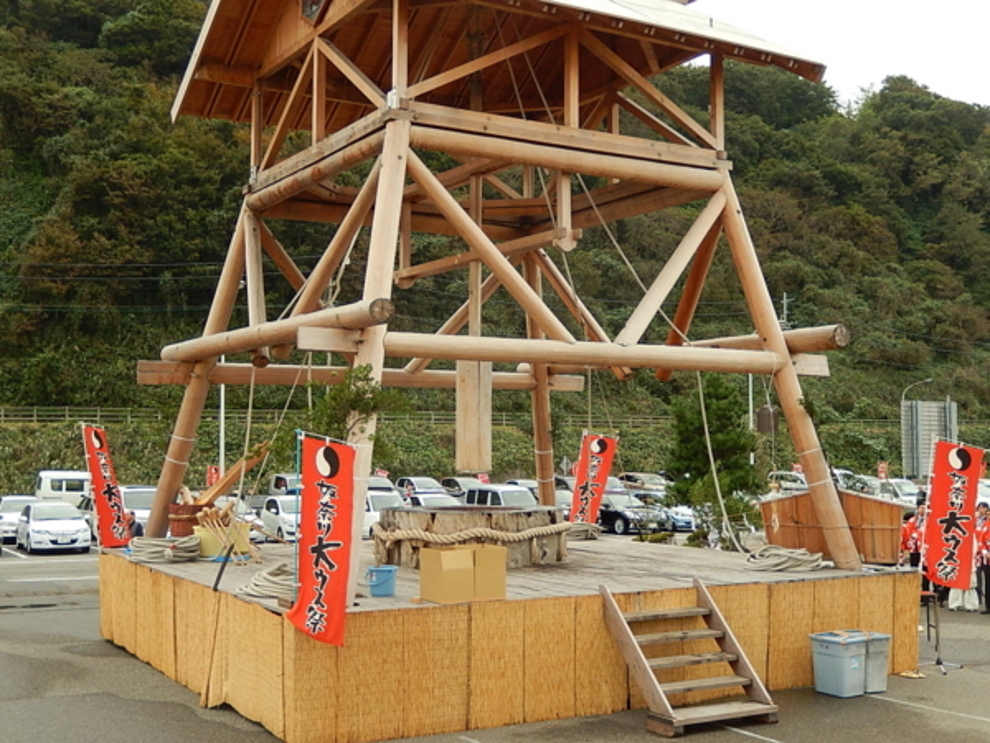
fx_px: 1287
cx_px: 495
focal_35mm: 45
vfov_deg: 32.2
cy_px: 372
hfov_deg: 42.1
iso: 125
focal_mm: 8.1
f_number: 4.3
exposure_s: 1/125
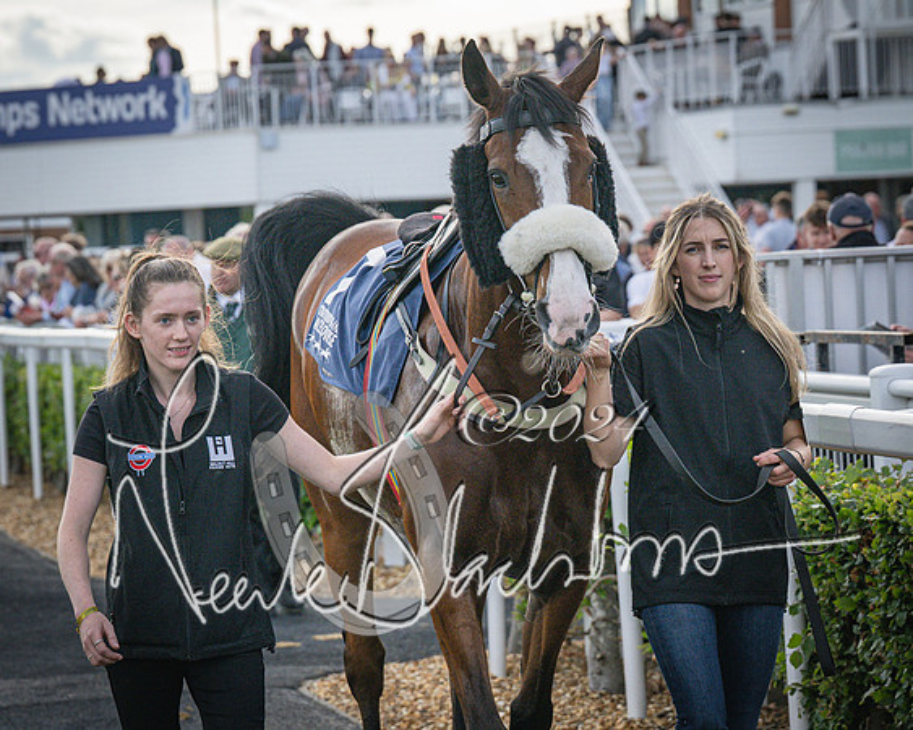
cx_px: 466
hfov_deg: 12.0
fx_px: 4353
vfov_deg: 9.6
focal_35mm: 161
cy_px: 348
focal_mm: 81
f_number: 4
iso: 400
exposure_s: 1/3200
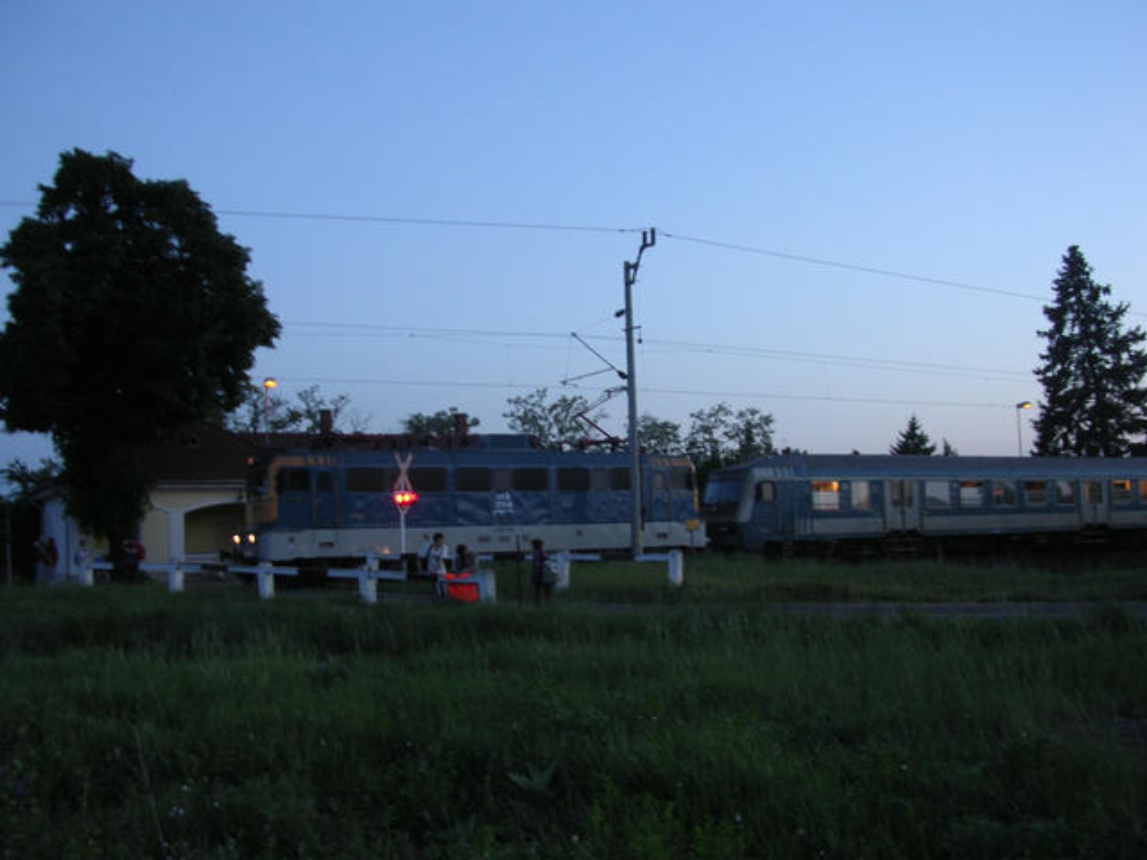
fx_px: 1259
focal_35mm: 38
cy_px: 430
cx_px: 574
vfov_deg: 37.7
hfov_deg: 49.0
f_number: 2.8
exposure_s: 1/6
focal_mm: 5.8
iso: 100
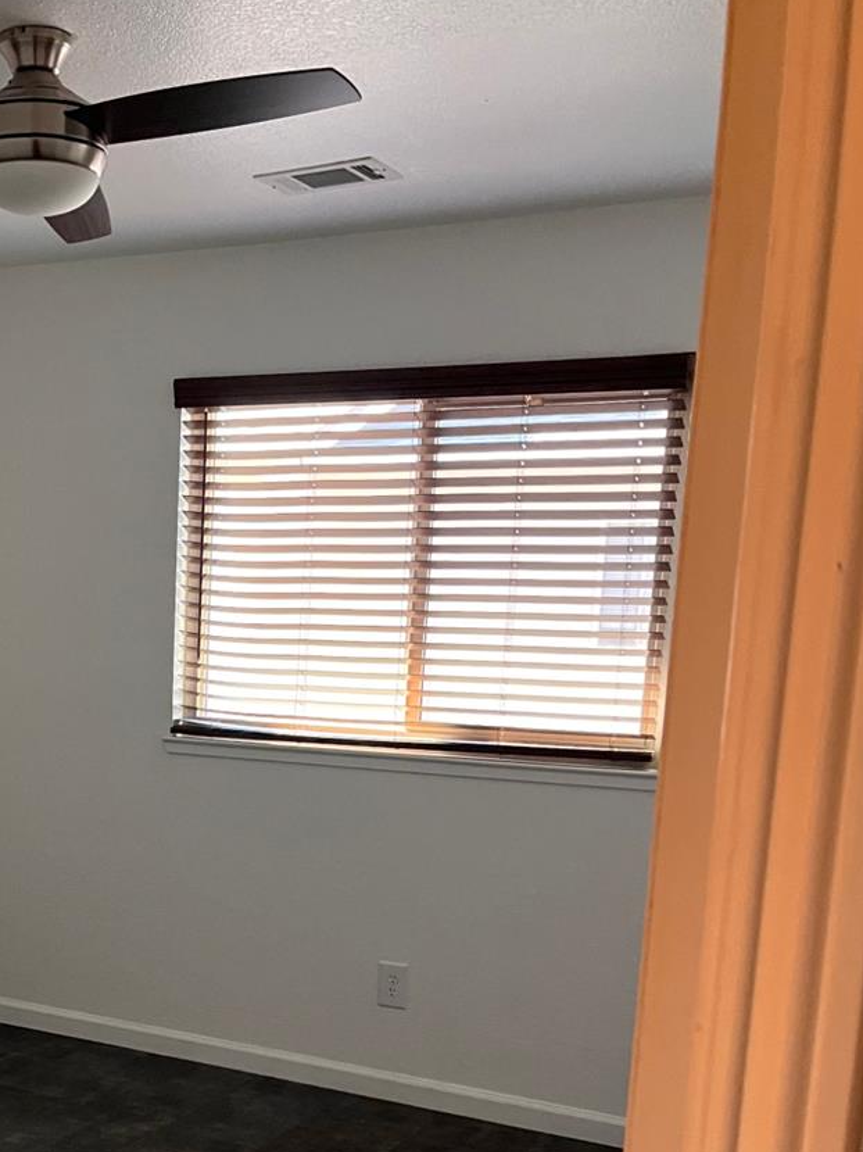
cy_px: 891
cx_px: 159
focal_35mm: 47
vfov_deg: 39.2
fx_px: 1563
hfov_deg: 30.1
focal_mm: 5.1
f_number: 1.6
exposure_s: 1/60
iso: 320
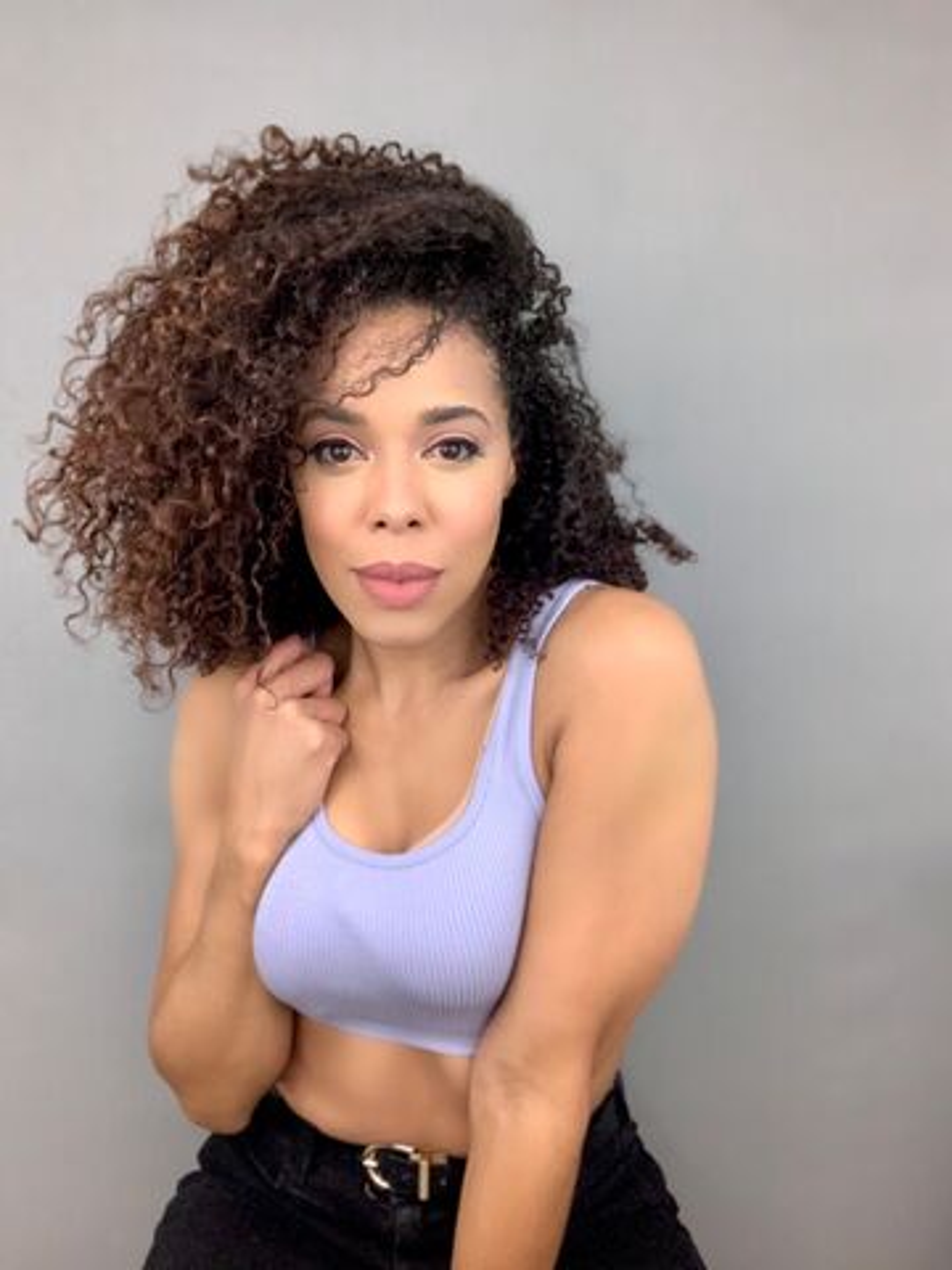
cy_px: 635
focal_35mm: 32
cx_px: 476
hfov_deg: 44.2
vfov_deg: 56.8
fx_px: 1173
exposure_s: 1/40
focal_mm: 2.87
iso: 250
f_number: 2.2
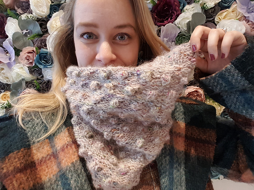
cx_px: 127
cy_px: 95
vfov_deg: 63.4
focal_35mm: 21
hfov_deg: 79.0
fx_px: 154
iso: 160
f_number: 1.7
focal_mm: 2.1
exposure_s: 1/25
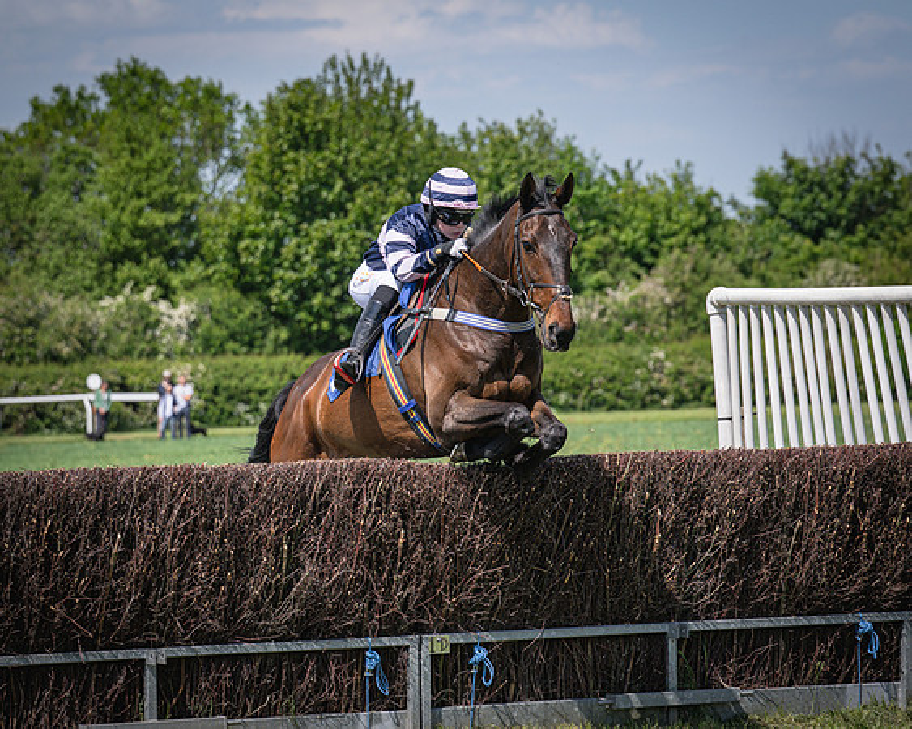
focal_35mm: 193
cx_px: 471
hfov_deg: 10.0
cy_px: 338
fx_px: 5207
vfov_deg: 8.0
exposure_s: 1/3200
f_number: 4
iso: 200
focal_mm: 115
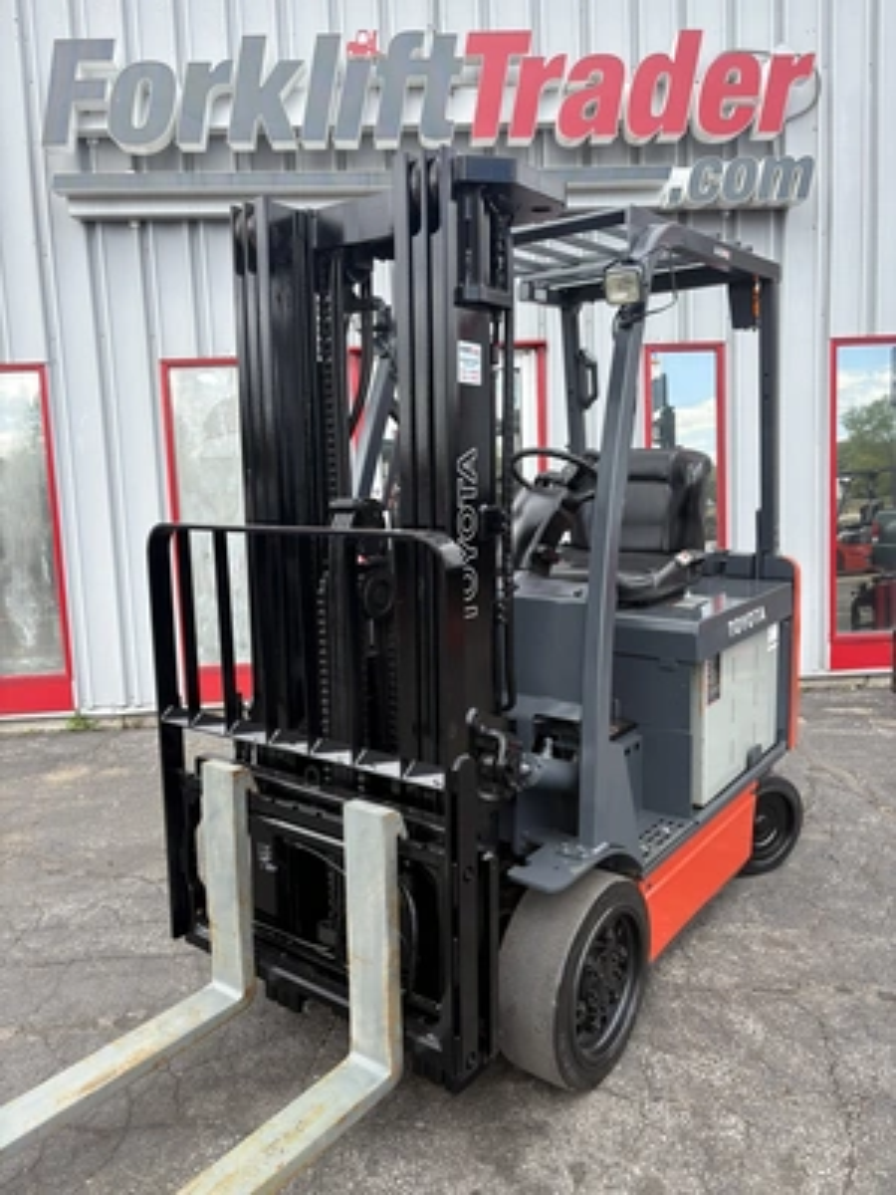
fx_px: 897
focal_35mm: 26
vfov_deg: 67.3
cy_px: 598
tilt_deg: -5.5
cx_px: 448
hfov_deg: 53.1
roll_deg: +2.5
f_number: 1.6
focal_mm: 5.96
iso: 50
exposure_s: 1/840
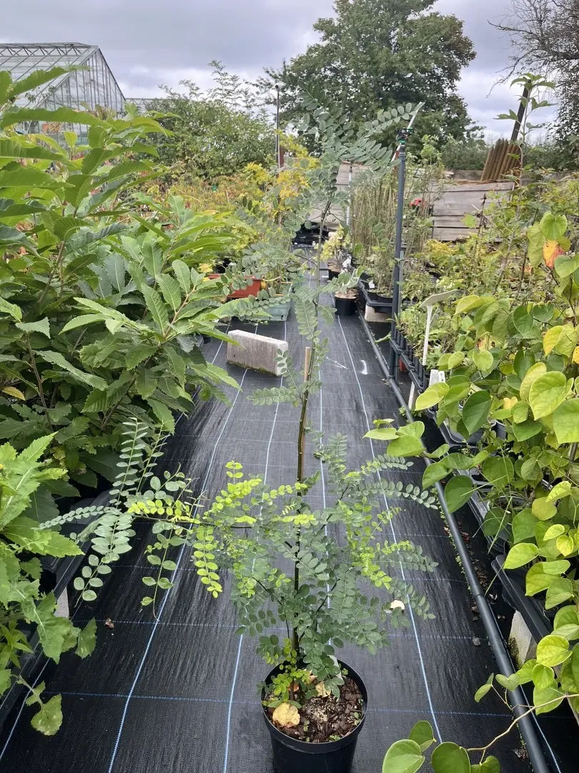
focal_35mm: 26
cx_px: 290
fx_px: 580
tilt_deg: -18.0
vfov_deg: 67.3
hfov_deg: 53.1
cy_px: 386
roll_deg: -4.2
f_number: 1.6
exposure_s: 1/563
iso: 50
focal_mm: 5.1
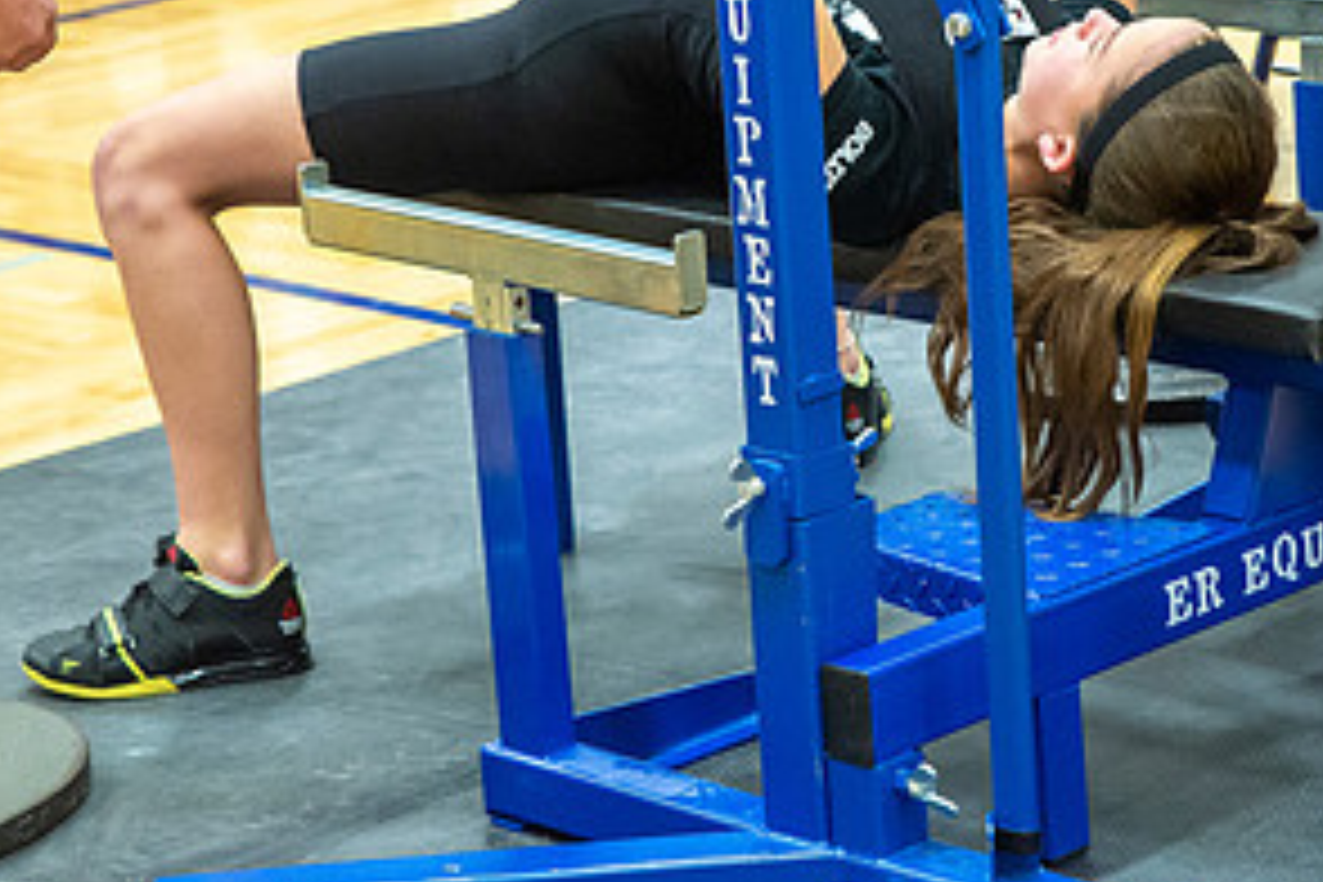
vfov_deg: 9.9
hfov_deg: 14.8
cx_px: 855
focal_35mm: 138
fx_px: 5071
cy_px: 56
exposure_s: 1/200
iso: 6400
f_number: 5
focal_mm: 70
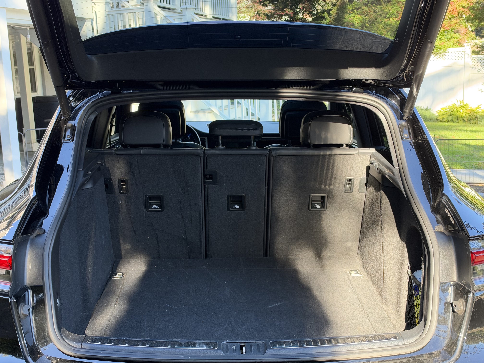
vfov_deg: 30.3
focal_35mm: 48
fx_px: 671
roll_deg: +2.4
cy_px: 182
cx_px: 242
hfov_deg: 39.7
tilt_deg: -9.0
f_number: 1.8
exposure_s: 1/167
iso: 125
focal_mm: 6.93
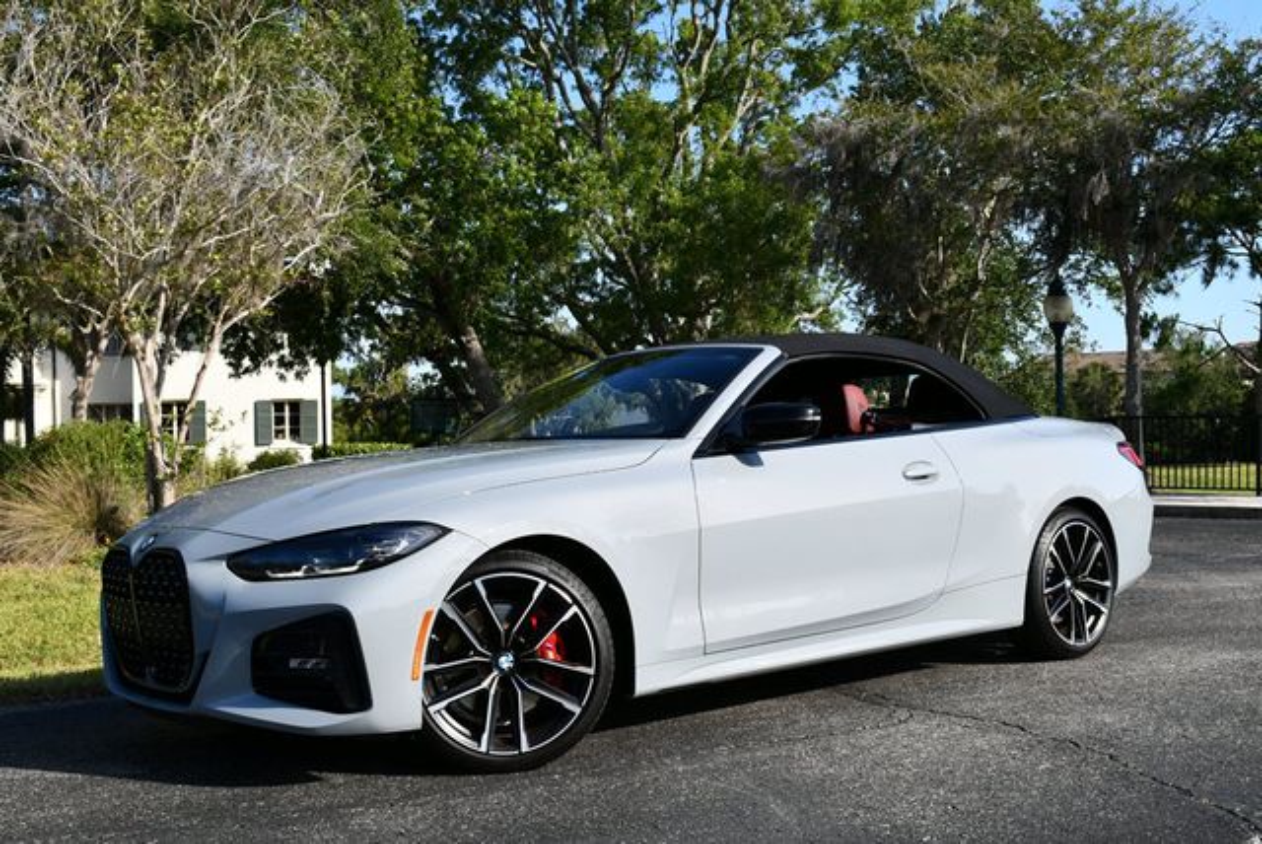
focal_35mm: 40
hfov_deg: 48.4
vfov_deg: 33.5
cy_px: 422
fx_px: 1403
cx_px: 631
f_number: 8
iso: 140
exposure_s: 1/250
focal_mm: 20
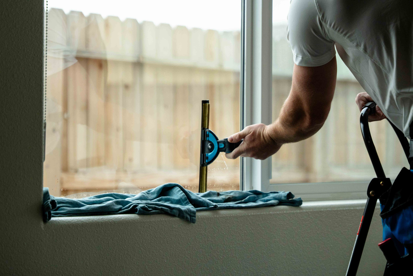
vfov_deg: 12.8
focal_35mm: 107
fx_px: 1228
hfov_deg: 19.1
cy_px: 129
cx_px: 192
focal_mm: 66.3
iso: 800
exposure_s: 1/1000
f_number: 2.8
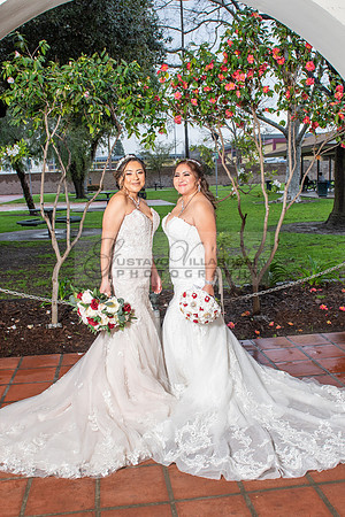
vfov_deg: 53.2
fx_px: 517
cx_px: 177
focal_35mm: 36
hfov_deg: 36.9
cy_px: 258
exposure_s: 1/200
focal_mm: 24
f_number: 5.6
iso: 250
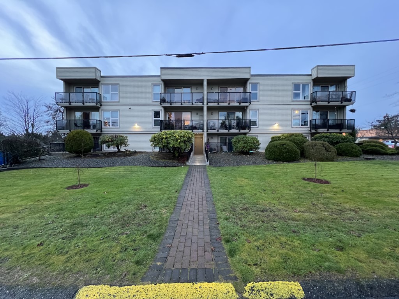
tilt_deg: -1.8
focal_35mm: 13
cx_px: 200
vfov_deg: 89.9
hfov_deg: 106.2
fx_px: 150
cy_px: 150
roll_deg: +0.0
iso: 800
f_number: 1.8
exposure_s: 1/60
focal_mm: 1.57
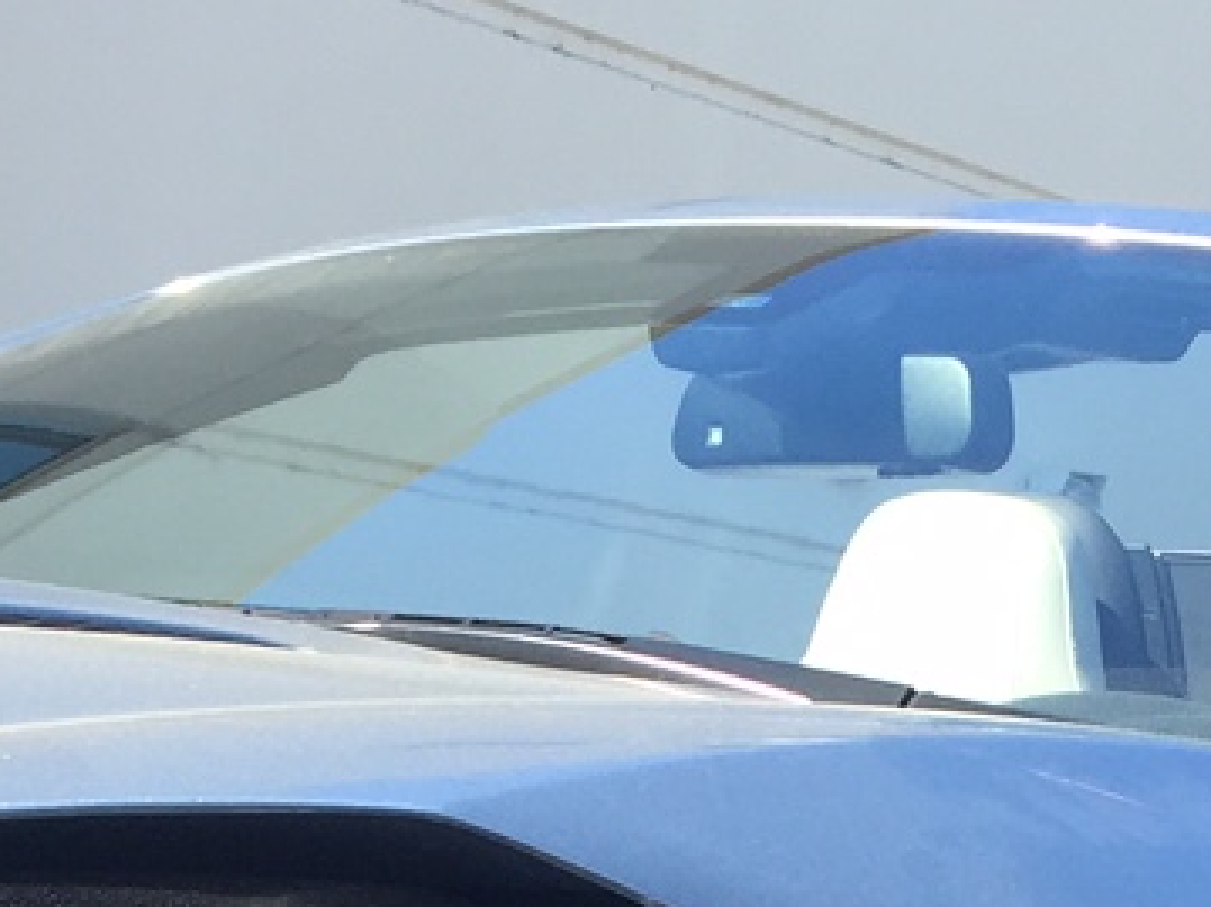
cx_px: 826
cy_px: 1976
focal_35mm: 132
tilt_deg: -10.8
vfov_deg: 10.1
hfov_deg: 14.9
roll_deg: -3.0
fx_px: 4616
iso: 32
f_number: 2.2
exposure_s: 1/488
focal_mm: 4.15
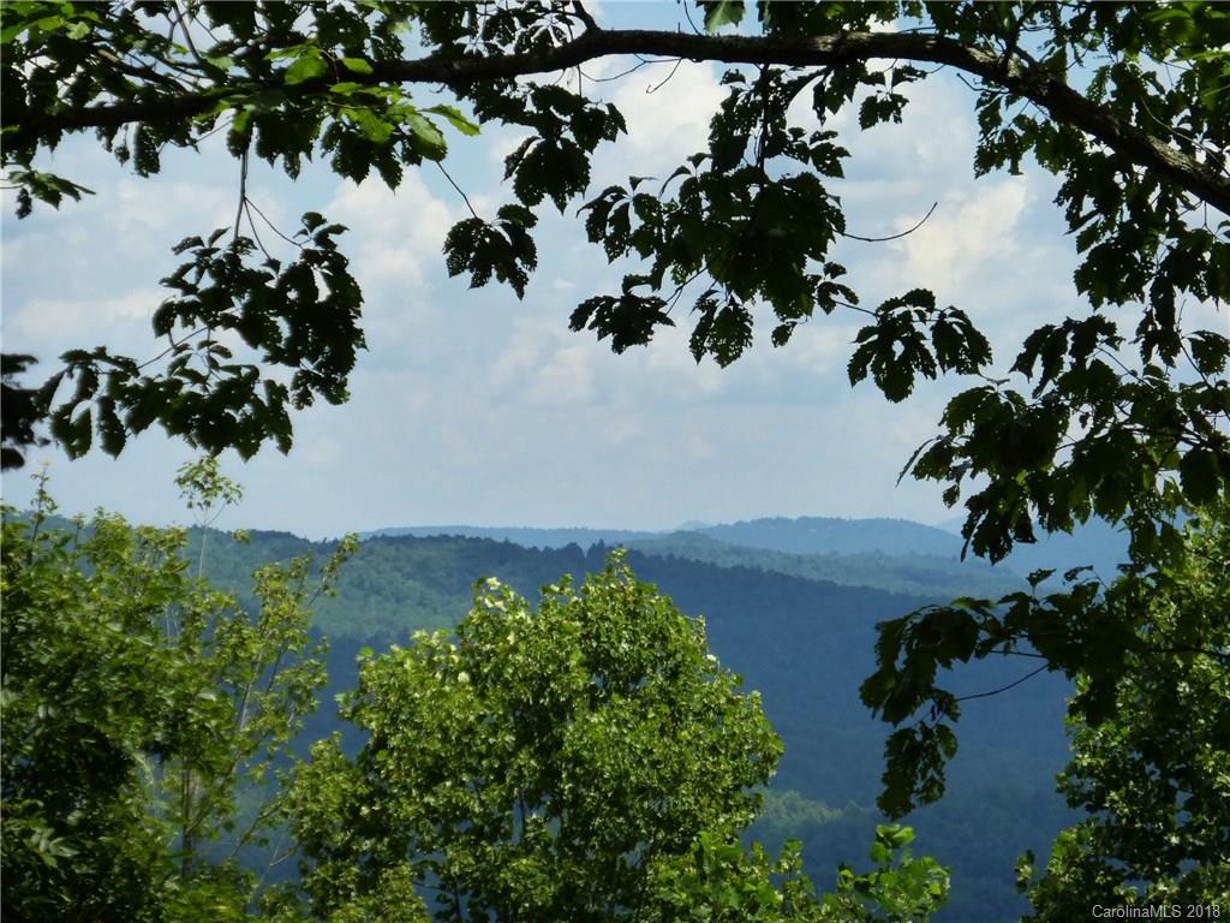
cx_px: 615
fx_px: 8208
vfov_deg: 6.4
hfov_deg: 8.6
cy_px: 462
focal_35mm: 231
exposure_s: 1/640
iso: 160
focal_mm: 41.3
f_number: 5.6
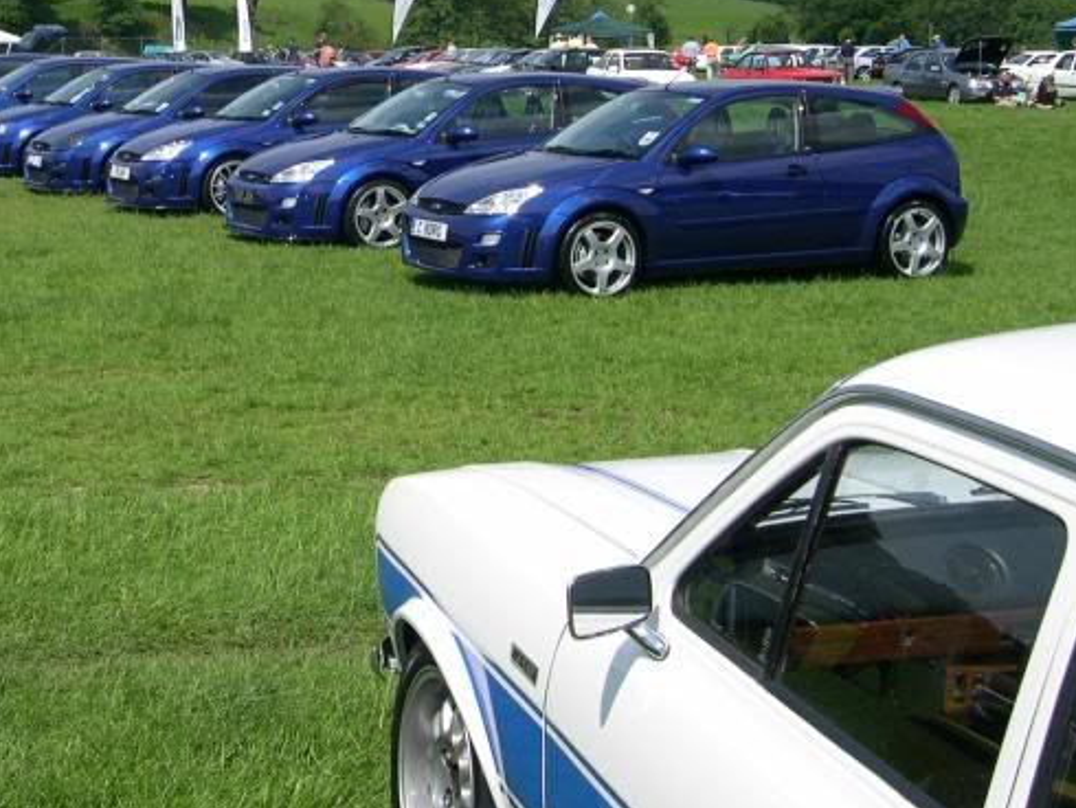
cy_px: 154
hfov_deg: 30.4
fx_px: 1928
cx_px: 209
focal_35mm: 62
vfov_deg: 23.3
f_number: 7.6
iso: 100
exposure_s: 1/216
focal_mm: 8
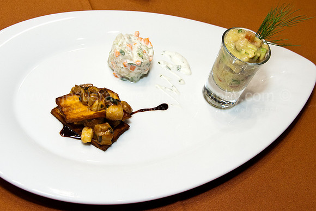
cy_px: 106
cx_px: 158
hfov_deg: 49.5
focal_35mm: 39
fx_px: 342
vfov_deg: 34.2
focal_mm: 26
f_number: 7.1
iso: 800
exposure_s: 1/100
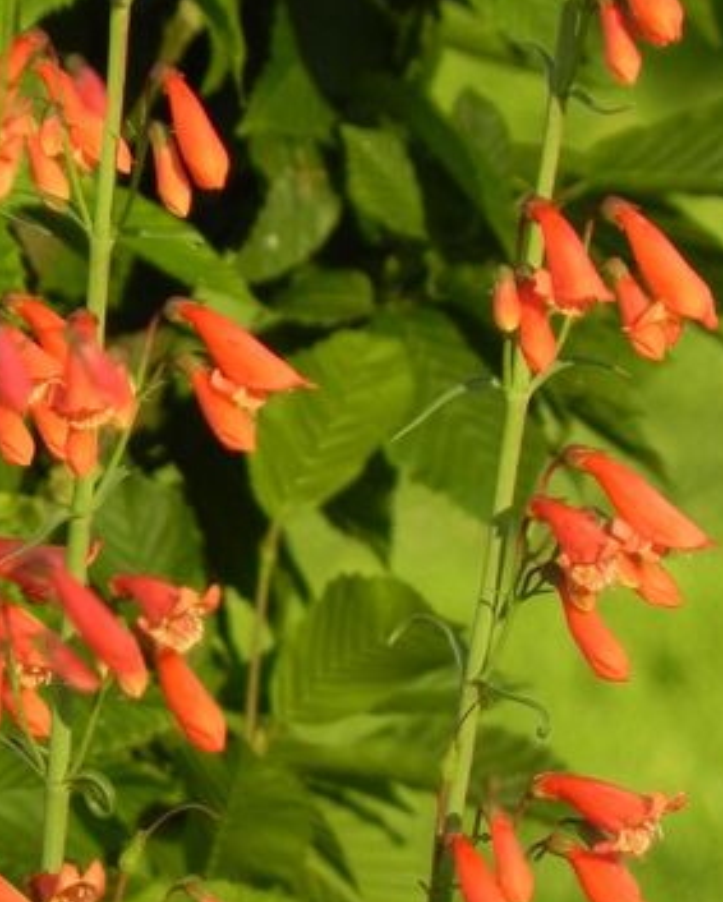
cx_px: 135
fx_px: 32483
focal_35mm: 1216
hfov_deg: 1.3
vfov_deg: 1.6
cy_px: 588
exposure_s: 1/400
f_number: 5
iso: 160
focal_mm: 97.8
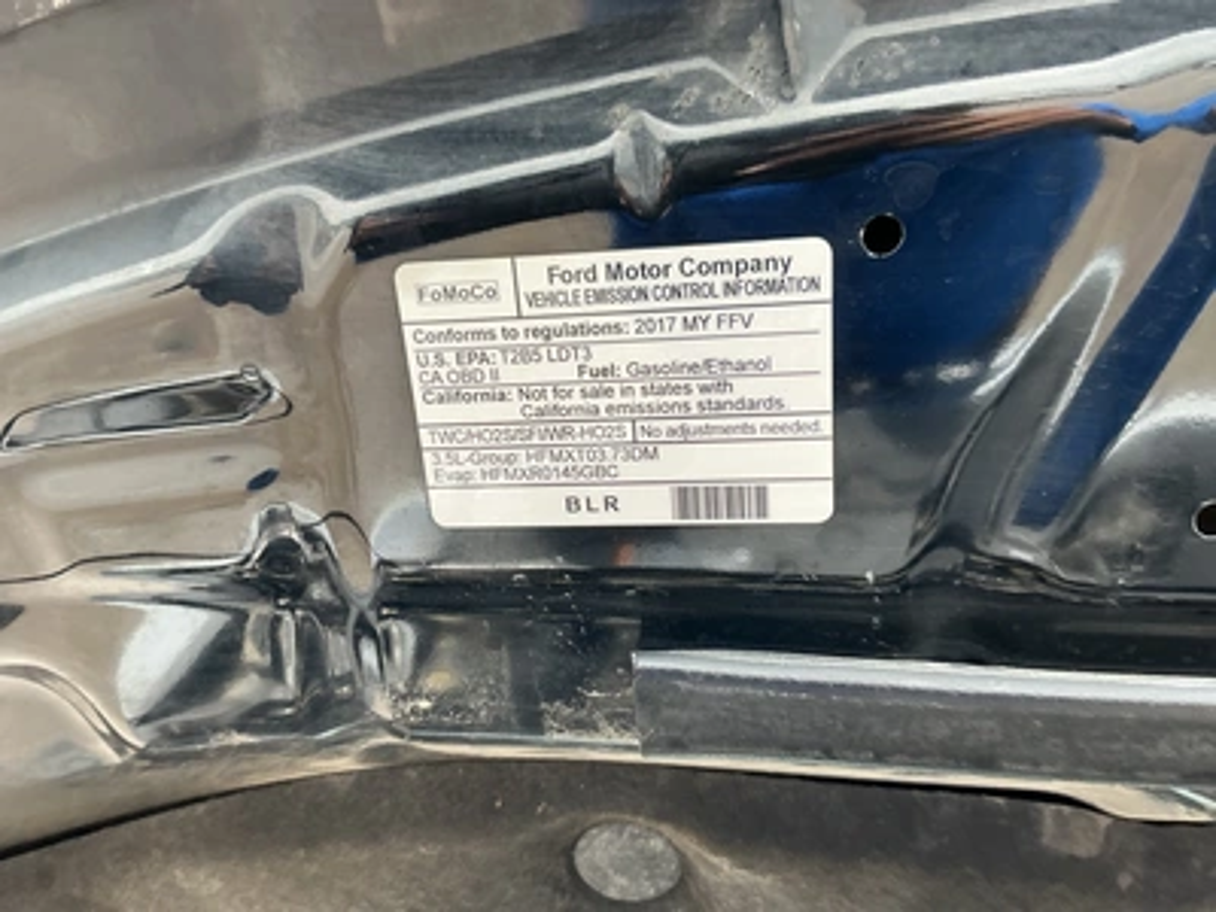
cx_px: 608
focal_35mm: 28
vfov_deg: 49.7
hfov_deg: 63.4
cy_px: 456
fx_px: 984
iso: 20
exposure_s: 1/123
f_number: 1.8
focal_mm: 3
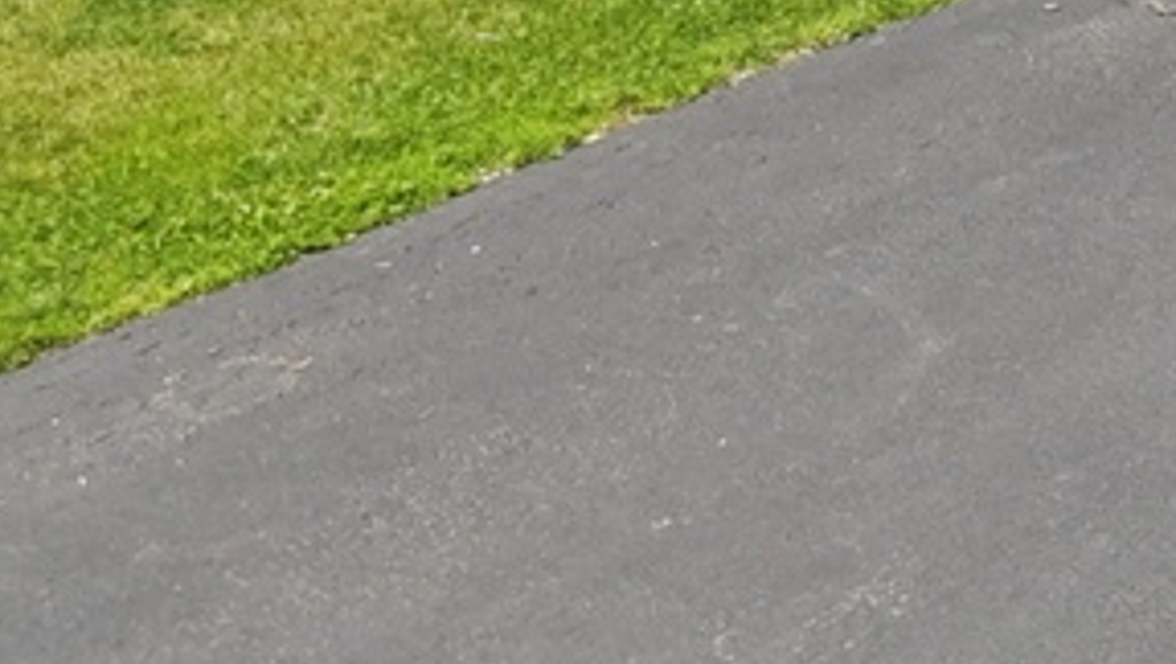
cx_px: 2598
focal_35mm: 131
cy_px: -1328
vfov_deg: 8.0
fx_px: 4088
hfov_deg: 13.3
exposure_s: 1/6400
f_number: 1.8
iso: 300
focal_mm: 8.7
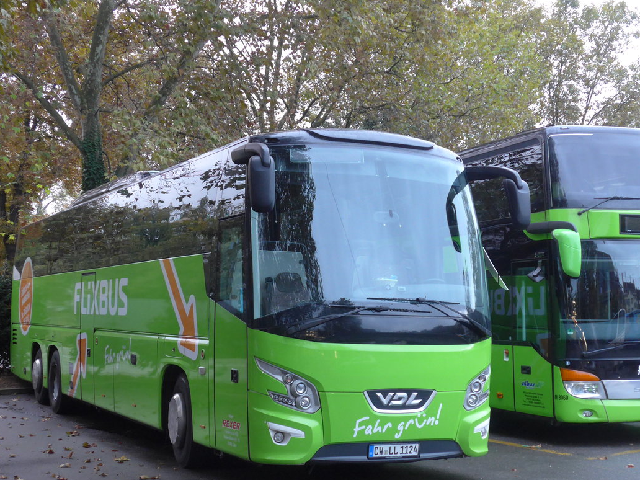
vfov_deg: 25.6
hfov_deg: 33.8
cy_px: 265
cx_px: 305
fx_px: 1054
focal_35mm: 57
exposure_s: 1/20
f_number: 3.2
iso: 400
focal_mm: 10.1
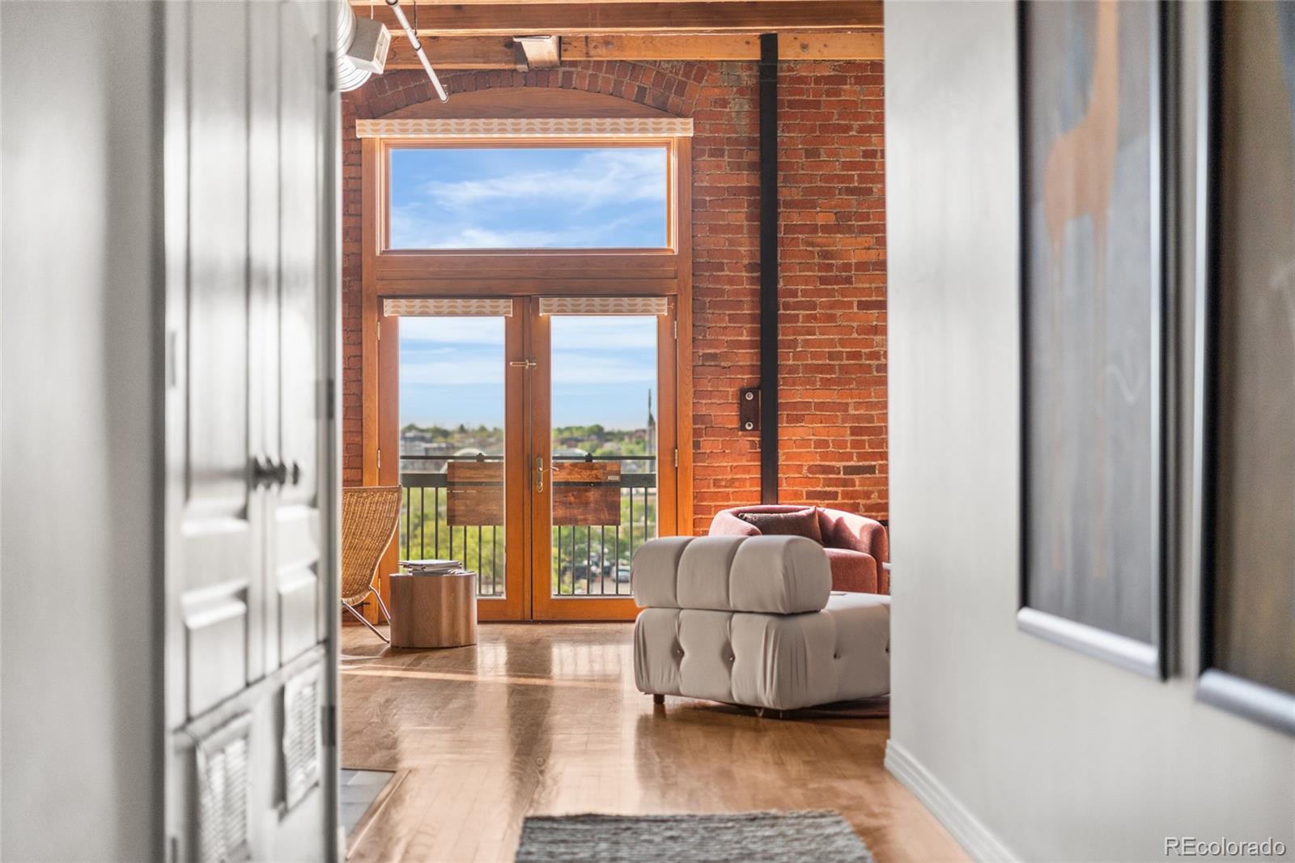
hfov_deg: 39.6
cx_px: 648
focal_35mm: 50
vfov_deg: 27.0
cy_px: 432
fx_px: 1798
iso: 500
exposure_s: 1/320
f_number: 1.8
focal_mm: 50
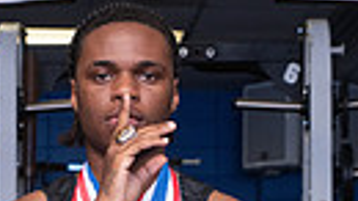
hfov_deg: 13.4
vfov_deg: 7.0
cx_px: 132
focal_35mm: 160
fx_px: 1518
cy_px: 523
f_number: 6.3
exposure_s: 1/400
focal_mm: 44
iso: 500
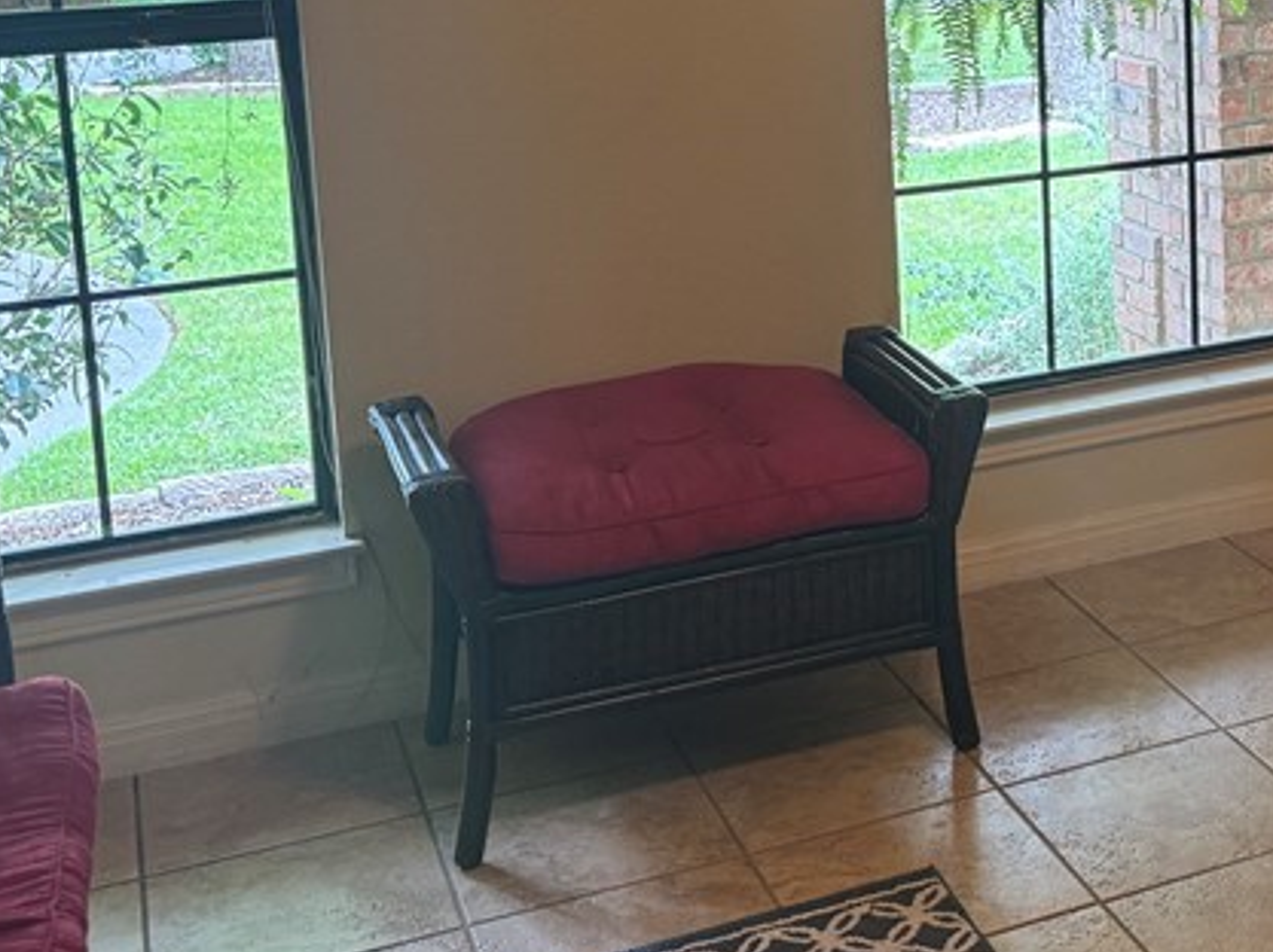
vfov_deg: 24.0
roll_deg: +1.6
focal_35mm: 59
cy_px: 61
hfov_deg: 30.4
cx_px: 1282
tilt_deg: -8.9
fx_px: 2168
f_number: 1.78
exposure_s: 1/60
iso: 250
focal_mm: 6.76
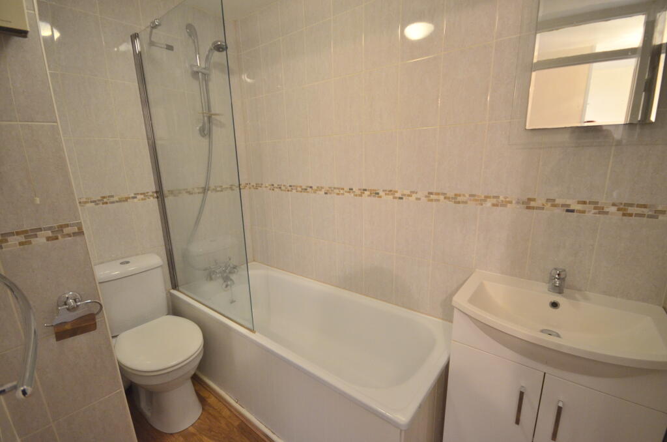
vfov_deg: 77.1
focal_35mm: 15
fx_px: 277
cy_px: 221
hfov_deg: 100.5
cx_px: 334
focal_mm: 10
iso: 1400
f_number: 4
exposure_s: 1/30
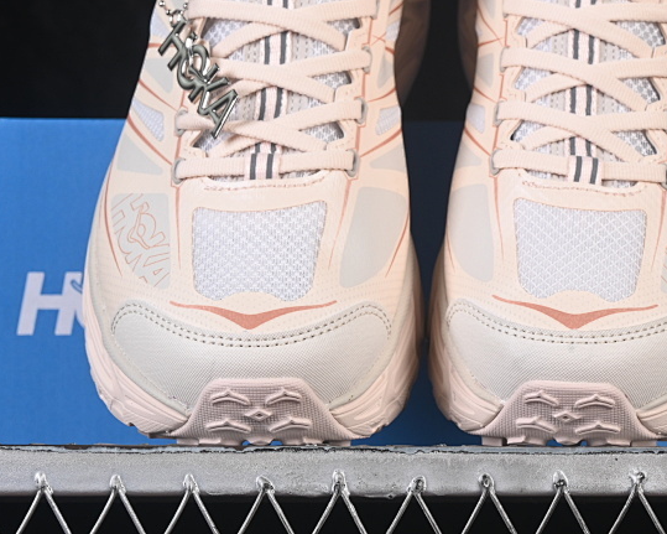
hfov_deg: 13.6
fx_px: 2783
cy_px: 167
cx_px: 438
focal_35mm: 141
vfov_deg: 10.9
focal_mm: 50
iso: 160
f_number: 8
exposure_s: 1/80
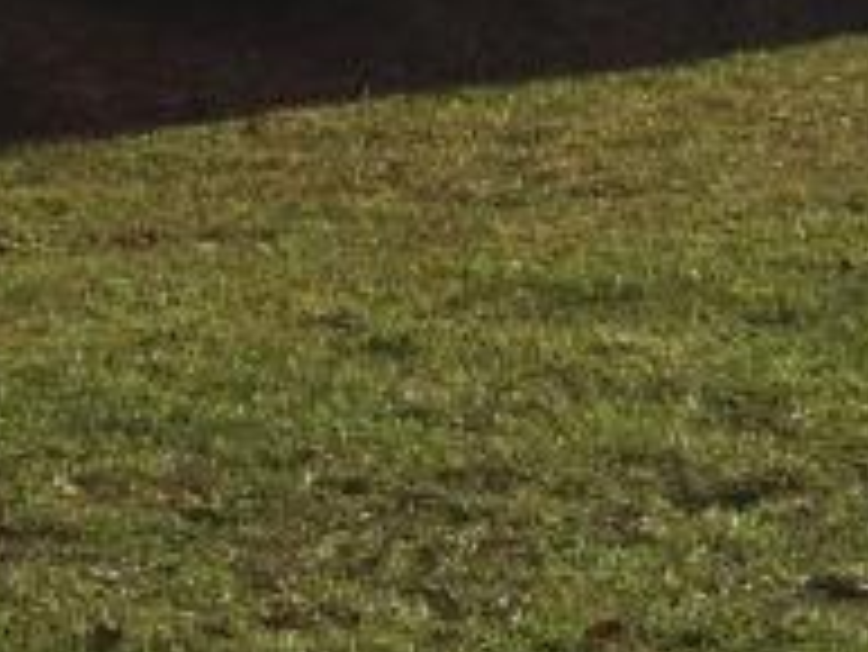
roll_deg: +0.2
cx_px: 85
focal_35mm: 154
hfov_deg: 12.7
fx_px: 3864
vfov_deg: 8.6
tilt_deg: +11.7
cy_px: -1021
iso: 32
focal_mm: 4.15
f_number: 2.2
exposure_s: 1/2198
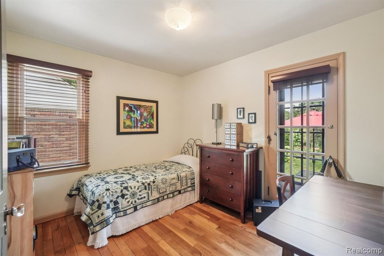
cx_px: 192
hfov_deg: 100.4
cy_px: 128
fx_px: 160
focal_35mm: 15
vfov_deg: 77.3
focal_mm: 10
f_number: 8
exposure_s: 1/30
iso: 1600
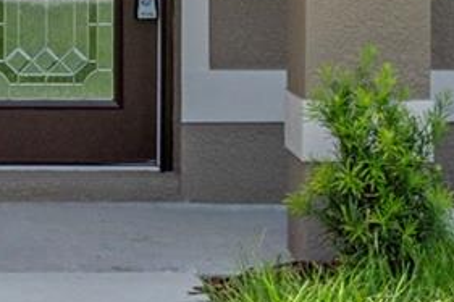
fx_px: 2155
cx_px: -31
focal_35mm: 171
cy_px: -171
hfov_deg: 11.9
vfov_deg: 7.8
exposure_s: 1/500
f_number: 8
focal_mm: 20
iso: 320
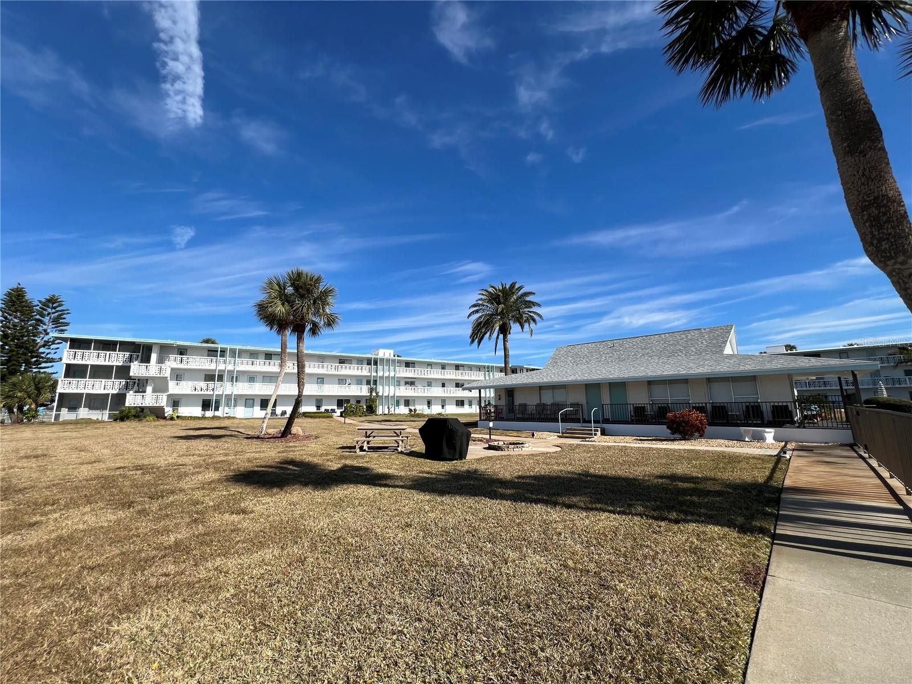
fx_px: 343
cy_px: 342
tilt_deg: +9.2
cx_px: 456
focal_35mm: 13
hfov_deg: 106.2
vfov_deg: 89.9
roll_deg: +1.0
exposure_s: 1/2481
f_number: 1.8
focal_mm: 1.57
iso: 32
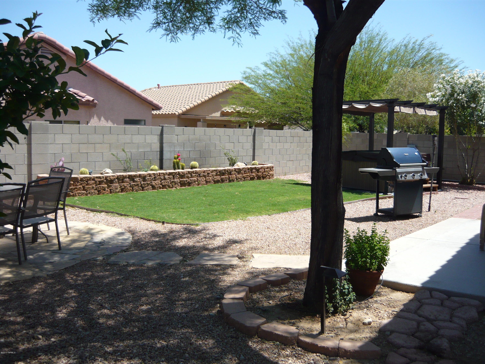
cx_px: 242
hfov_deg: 55.4
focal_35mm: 33
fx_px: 462
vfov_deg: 42.9
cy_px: 182
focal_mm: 5.5
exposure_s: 1/125
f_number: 8
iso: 100
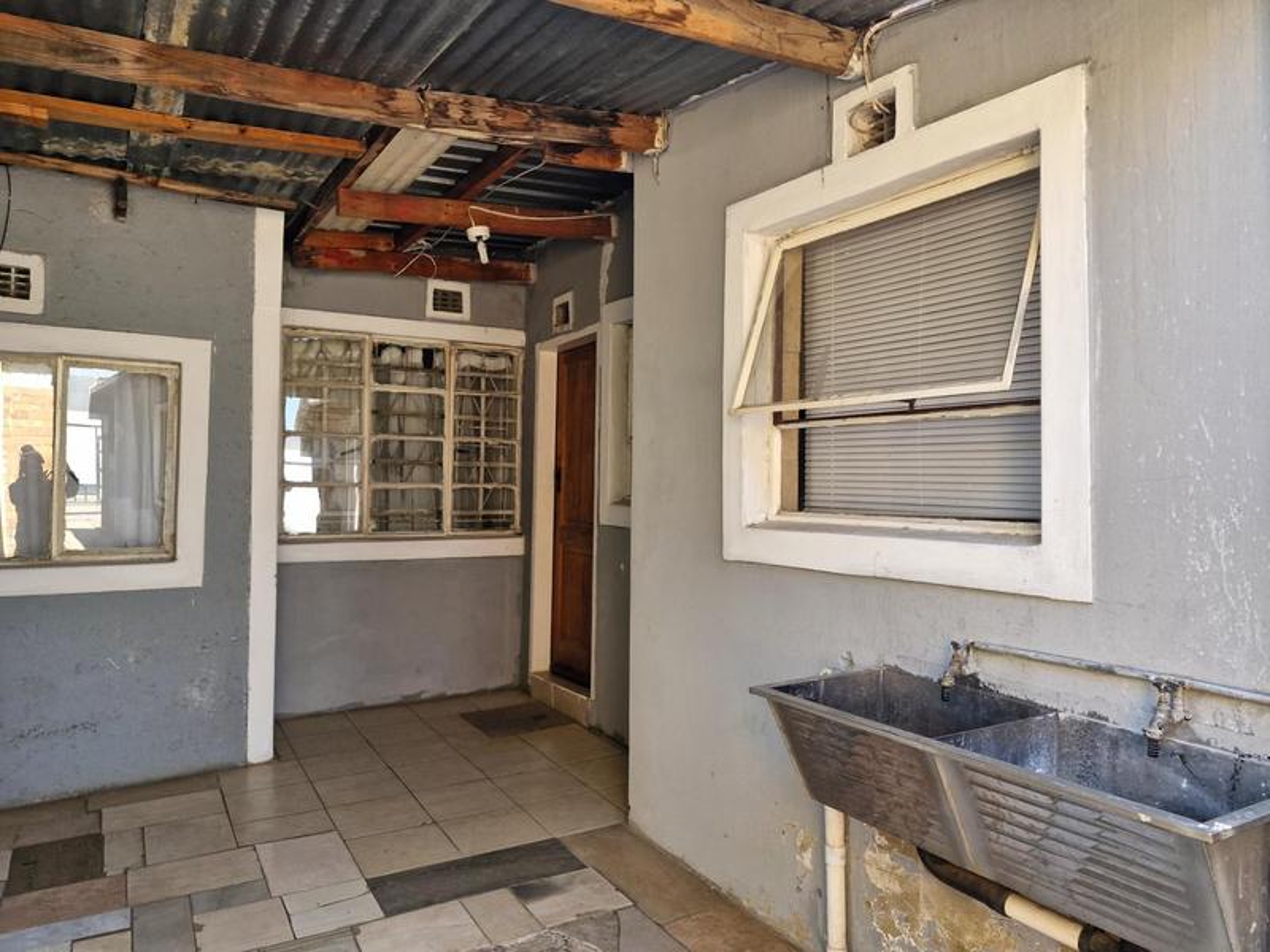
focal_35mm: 23
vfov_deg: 58.9
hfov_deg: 73.9
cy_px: 476
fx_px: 844
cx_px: 635
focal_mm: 5.54
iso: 100
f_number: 1.8
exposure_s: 1/180
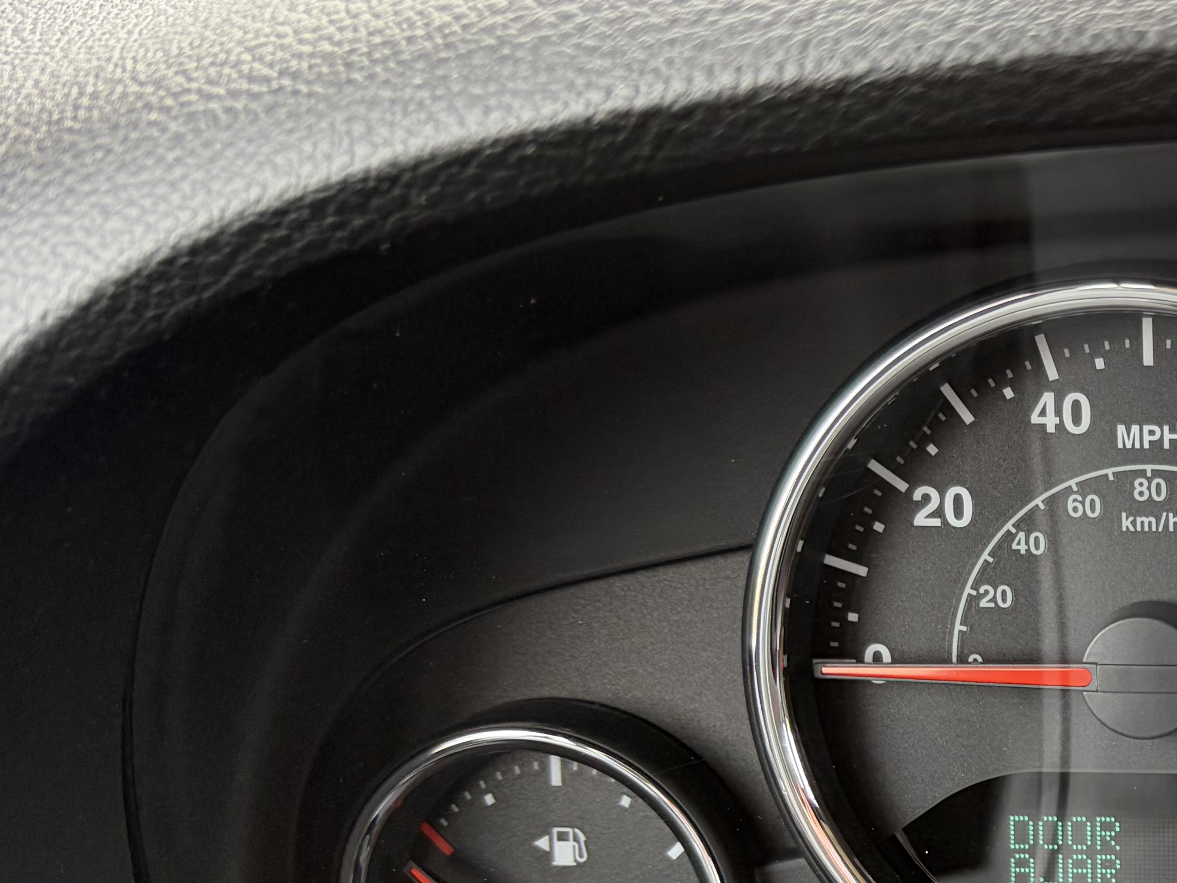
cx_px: 1440
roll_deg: +2.6
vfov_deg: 21.8
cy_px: 760
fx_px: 2244
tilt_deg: -26.6
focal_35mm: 66
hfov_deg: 26.0
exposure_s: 1/126
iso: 125
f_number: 1.6
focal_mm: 5.96
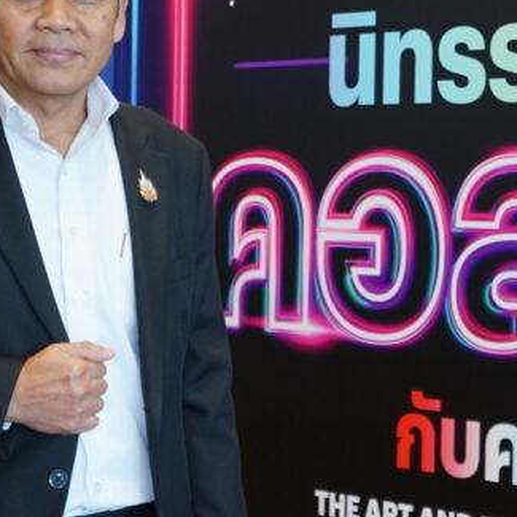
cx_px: 568
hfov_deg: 14.6
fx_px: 1977
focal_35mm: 117
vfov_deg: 14.9
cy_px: 204
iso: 1250
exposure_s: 1/100
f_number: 4
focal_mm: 35
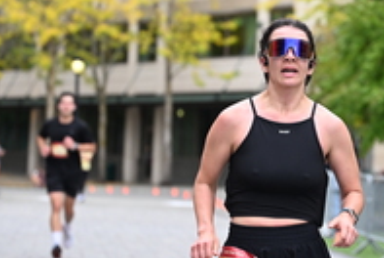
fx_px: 2083
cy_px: 105
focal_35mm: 195
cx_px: 294
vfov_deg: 7.1
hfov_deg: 10.5
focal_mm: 70
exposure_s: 1/2000
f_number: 2.8
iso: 640
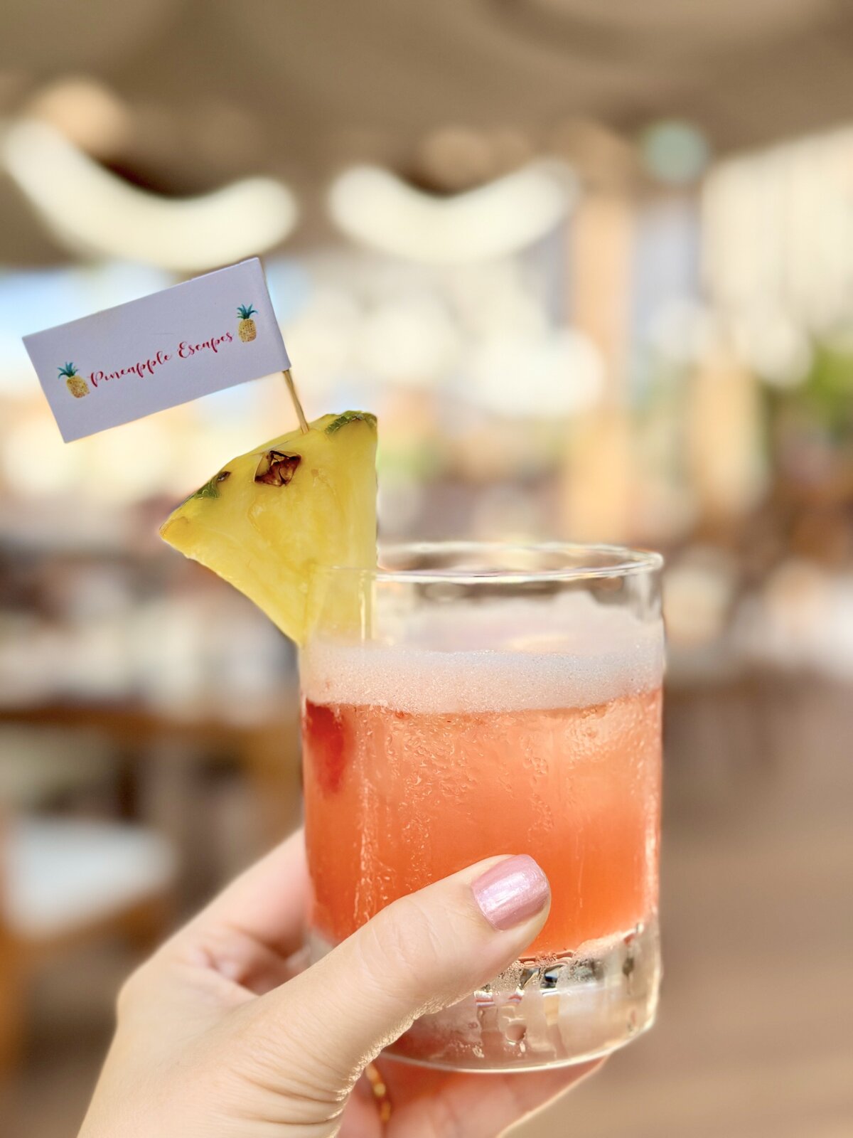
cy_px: 569
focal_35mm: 48
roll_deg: -0.9
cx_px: 426
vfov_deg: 39.7
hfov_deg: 30.3
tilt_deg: -5.5
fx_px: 1577
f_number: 1.78
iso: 80
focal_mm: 6.86
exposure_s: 1/1590
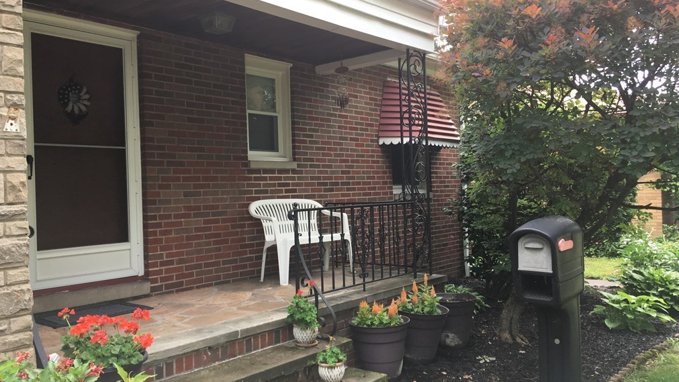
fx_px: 576
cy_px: 189
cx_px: 338
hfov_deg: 61.0
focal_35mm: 32
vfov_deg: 36.7
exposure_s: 1/120
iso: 40
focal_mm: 4.15
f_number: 2.2
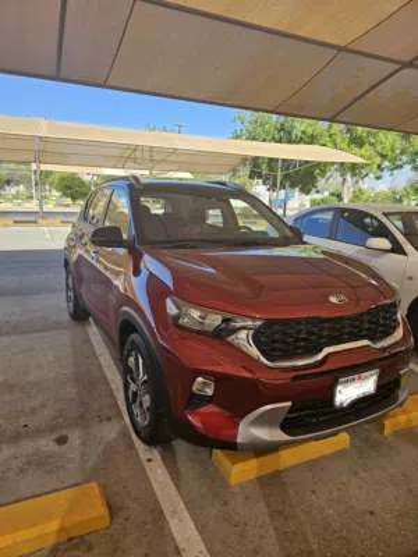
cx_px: 209
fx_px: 370
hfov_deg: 58.9
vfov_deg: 73.9
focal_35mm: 23
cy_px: 278
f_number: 1.7
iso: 10
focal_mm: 6.3
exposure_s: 1/250
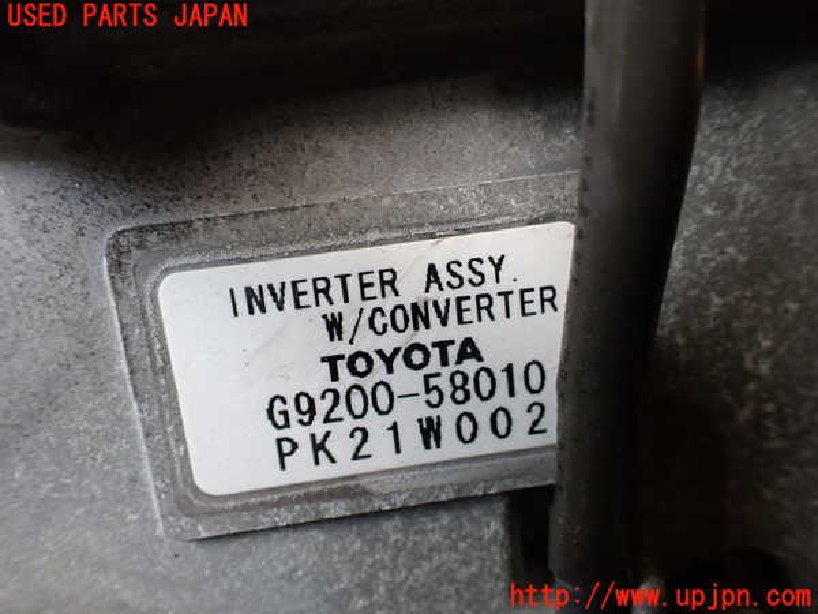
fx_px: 709
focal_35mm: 30
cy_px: 307
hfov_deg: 60.0
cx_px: 409
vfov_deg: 46.8
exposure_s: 1/125
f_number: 2.3
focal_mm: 5.4
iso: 320
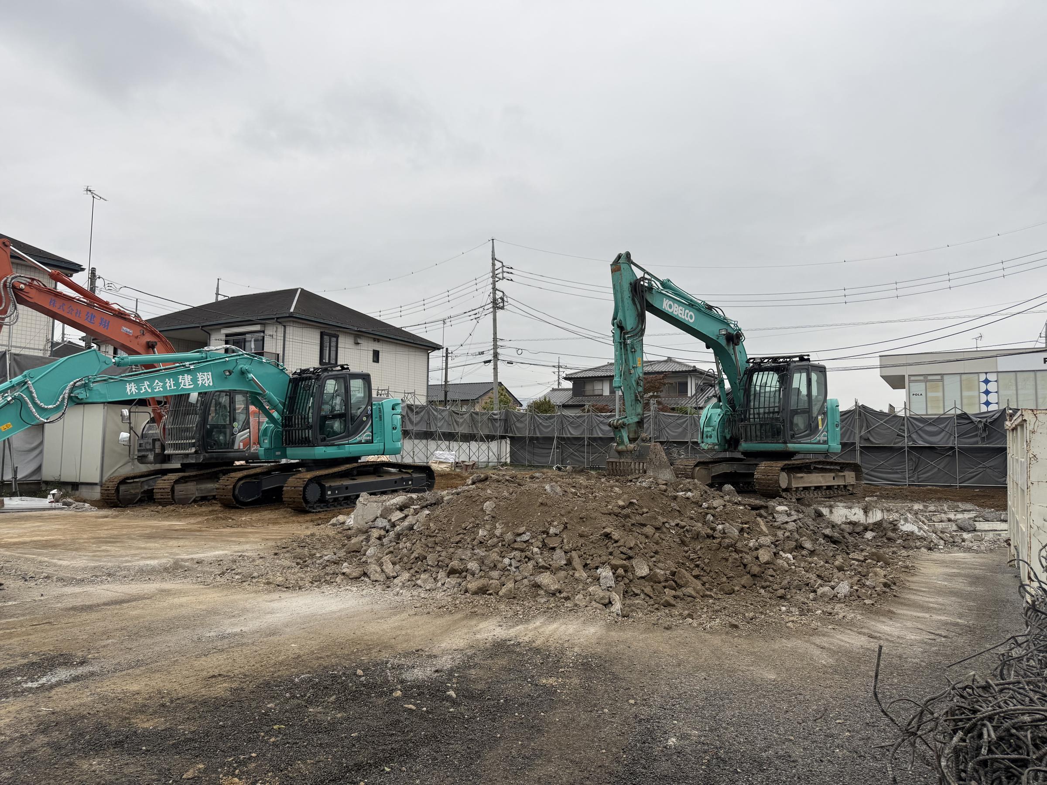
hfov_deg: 71.6
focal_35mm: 24
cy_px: 392
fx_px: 726
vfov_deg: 56.8
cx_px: 524
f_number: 1.78
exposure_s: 1/121
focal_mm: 6.76
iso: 50
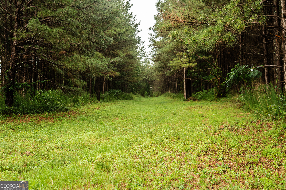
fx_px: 357
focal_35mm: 45
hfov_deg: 43.6
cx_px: 143
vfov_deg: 29.9
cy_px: 95
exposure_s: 1/160
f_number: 4
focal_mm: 45
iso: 1250
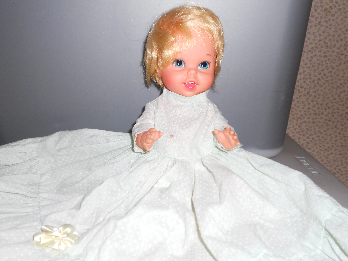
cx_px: 174
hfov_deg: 56.8
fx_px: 322
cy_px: 130
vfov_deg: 44.2
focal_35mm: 32
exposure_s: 1/25
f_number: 3.5
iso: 80
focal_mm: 5.8
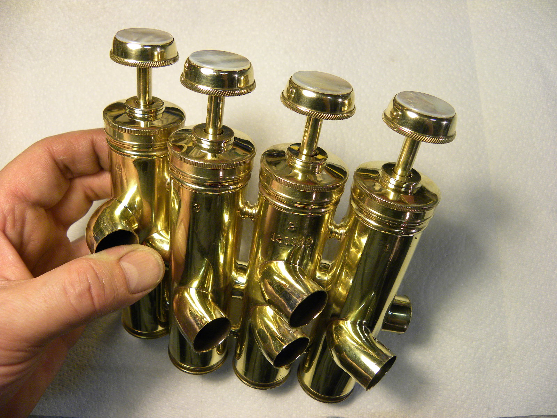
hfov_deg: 67.3
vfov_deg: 53.1
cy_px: 209
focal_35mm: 26
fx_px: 418
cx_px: 278
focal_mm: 4.6
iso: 163
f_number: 2.8
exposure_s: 1/62.5
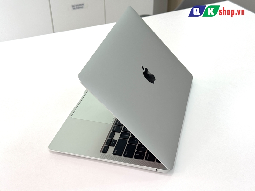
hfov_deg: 39.7
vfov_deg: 30.3
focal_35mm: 48
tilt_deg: -34.1
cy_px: 96
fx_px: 354
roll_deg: +1.4
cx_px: 128
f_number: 1.78
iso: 64
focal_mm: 6.76
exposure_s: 1/247
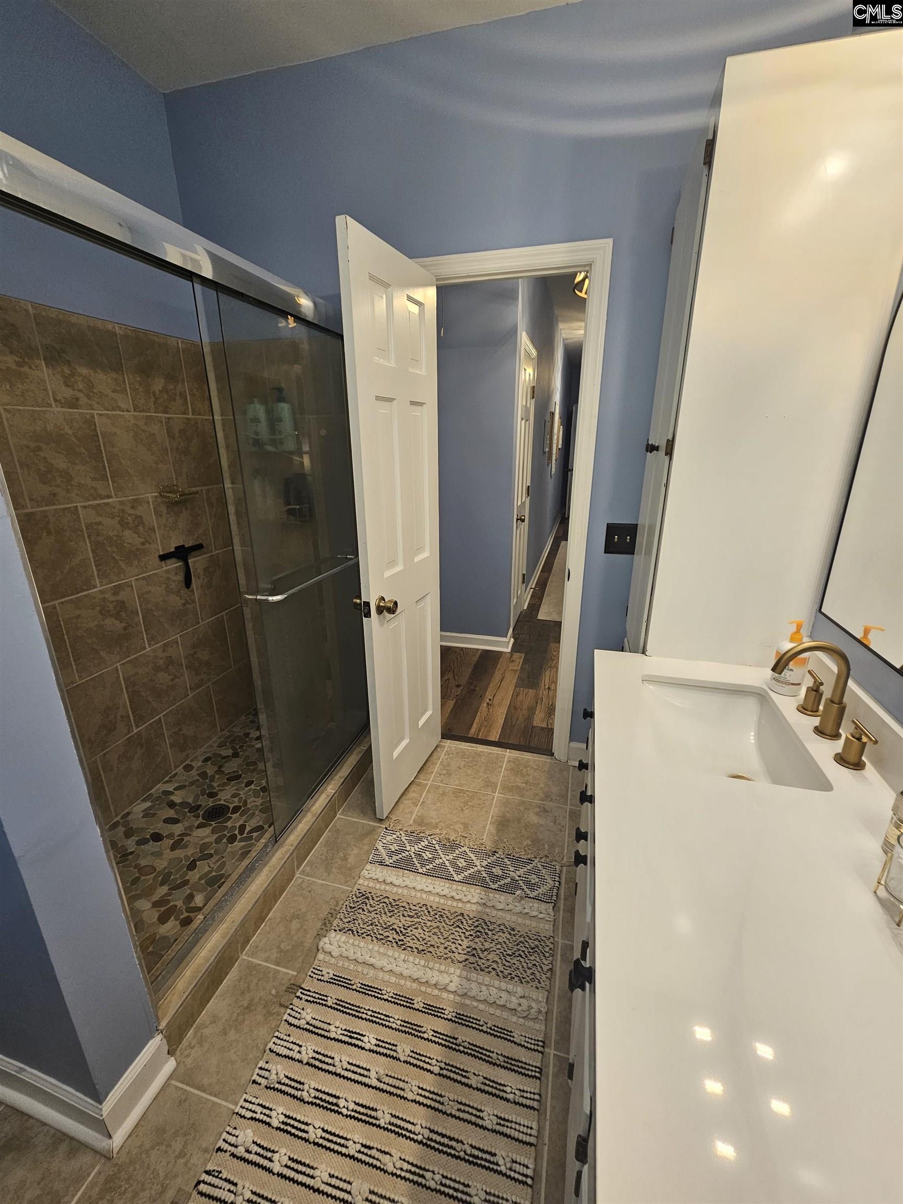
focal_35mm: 13
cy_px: 602
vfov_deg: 106.2
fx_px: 452
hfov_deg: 89.9
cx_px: 452
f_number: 2.2
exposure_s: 1/60
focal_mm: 2.2
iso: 64
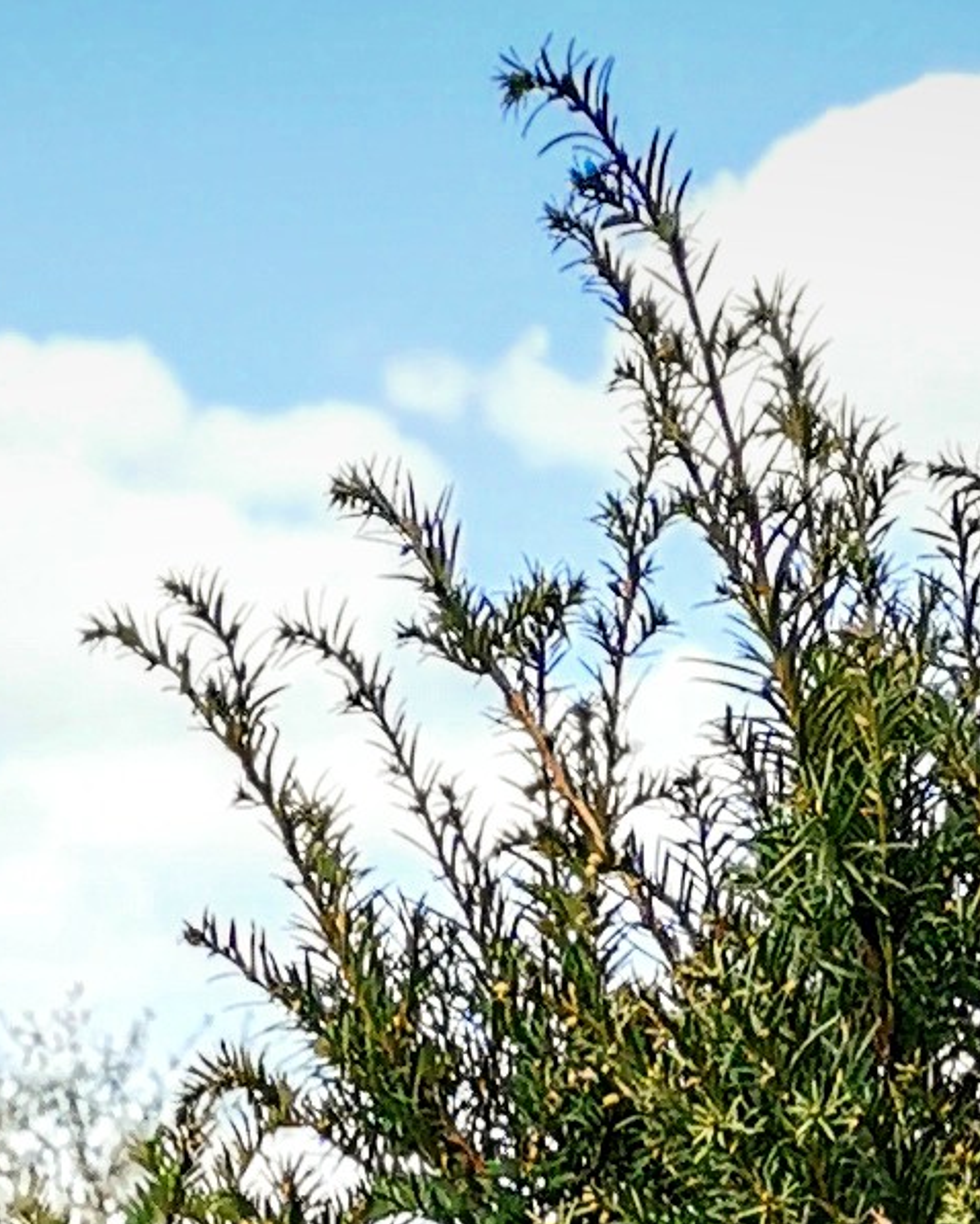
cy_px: 3506
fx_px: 5834
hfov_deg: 9.6
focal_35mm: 161
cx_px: 482
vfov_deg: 9.6
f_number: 1.8
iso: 50
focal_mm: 5.58
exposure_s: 1/709
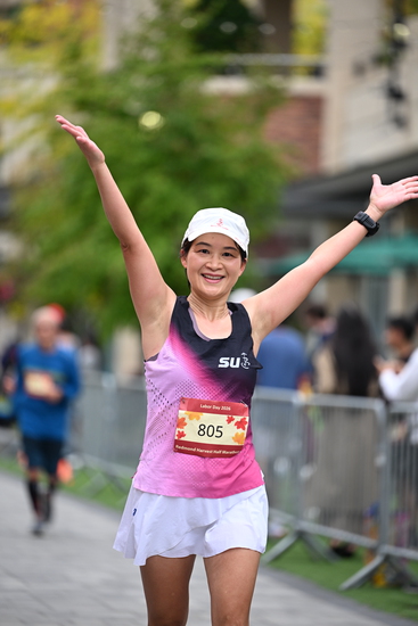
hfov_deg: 7.6
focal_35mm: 180
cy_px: 313
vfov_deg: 11.4
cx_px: 209
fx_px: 3133
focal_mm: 180
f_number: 2.8
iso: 640
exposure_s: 1/2000
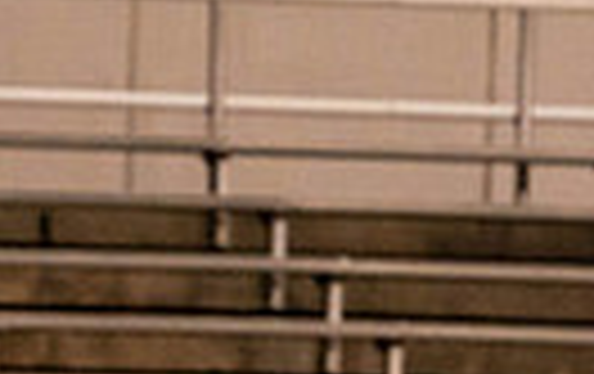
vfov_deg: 1.2
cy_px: 827
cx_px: -148
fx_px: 18584
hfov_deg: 1.8
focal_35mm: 1146
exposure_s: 1/750
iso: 6400
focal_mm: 256
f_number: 5.6
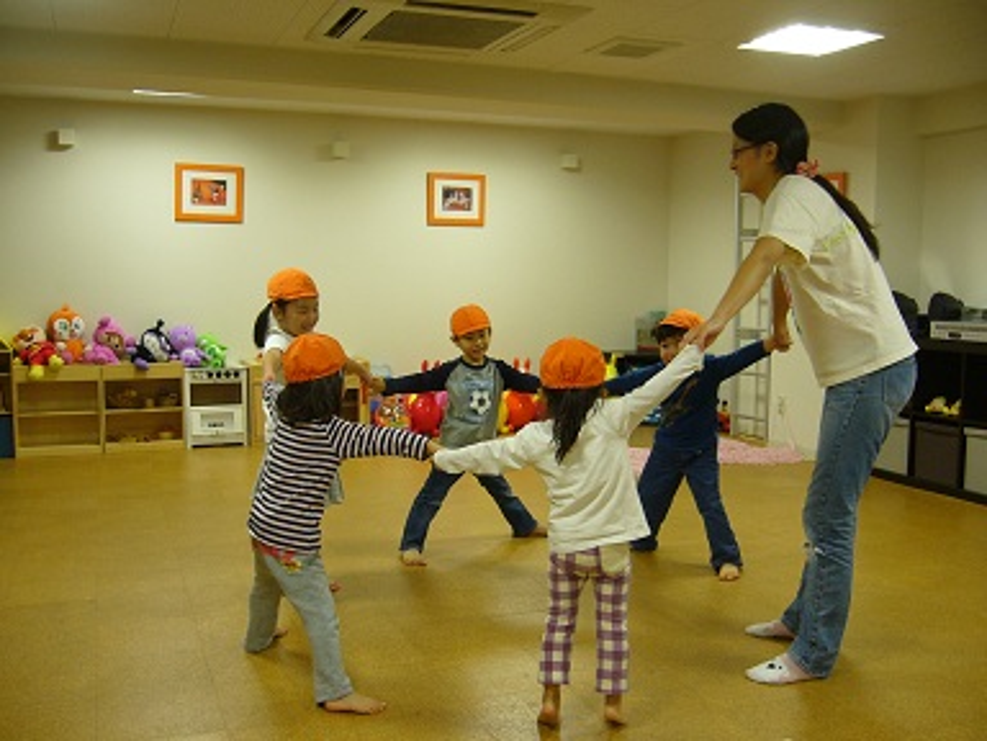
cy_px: 370
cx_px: 494
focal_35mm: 35
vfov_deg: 40.7
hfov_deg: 52.6
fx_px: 998
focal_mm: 5.8
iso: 100
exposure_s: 1/20
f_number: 2.8
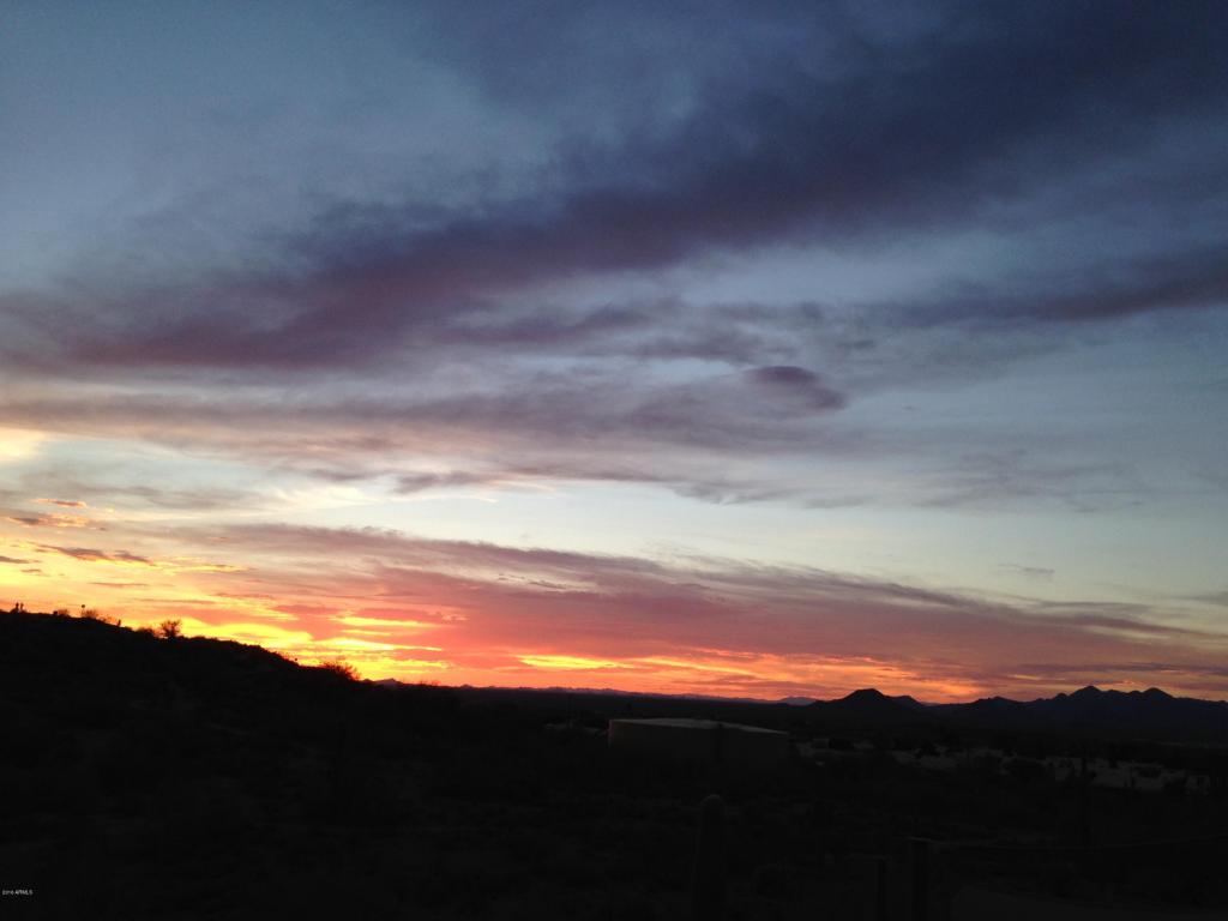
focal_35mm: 33
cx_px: 614
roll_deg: -4.2
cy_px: 460
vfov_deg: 42.9
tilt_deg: +9.1
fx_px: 1171
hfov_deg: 55.4
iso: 50
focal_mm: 4.12
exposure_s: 1/123
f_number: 2.4
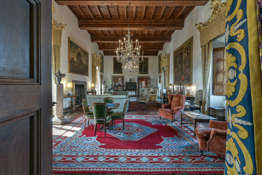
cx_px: 131
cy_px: 88
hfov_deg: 100.4
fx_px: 109
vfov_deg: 77.4
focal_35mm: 15
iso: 100
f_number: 8
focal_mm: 15
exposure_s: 1/2
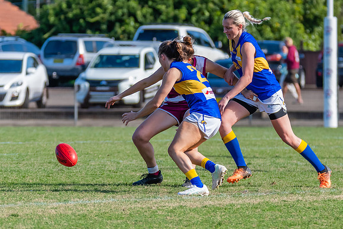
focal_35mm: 568
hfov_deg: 3.6
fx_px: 5410
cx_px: 208
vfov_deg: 2.4
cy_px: 84
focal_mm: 260
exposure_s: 1/1600
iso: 800
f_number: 5.6
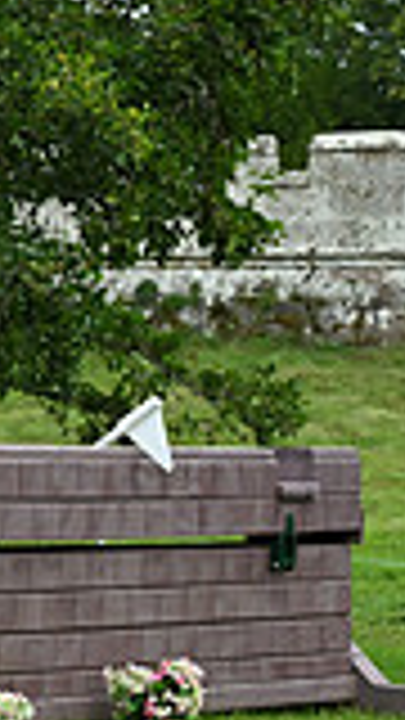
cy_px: 223
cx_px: -873
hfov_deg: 6.2
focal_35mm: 179
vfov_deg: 12.0
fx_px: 3417
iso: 900
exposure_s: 1/1250
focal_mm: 47
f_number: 5.6
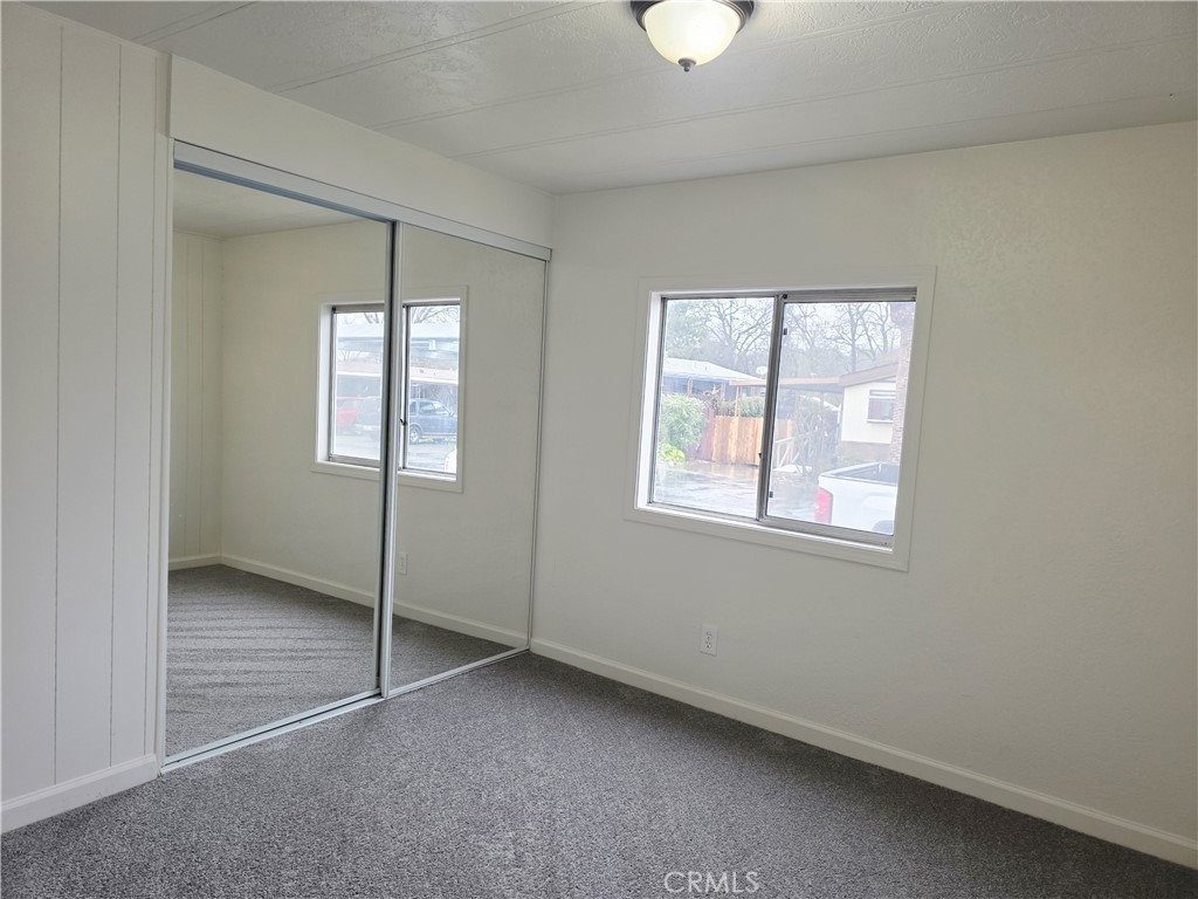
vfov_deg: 58.9
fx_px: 796
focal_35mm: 23
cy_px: 450
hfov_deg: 73.9
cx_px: 599
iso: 160
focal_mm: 6.3
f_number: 1.7
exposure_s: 1/120
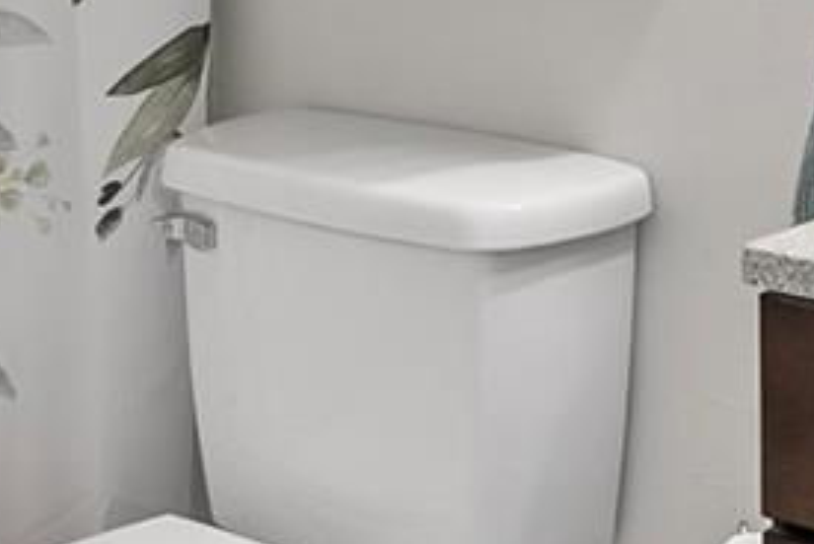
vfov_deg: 13.7
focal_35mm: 93
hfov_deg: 21.6
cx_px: 663
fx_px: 2105
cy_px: -302
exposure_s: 1/2
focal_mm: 16
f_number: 8
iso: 400
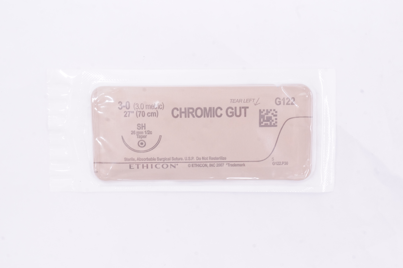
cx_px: 202
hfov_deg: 36.9
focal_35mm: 54
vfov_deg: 25.0
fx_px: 604
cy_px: 134
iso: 1600
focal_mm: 36
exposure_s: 1/25
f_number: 16
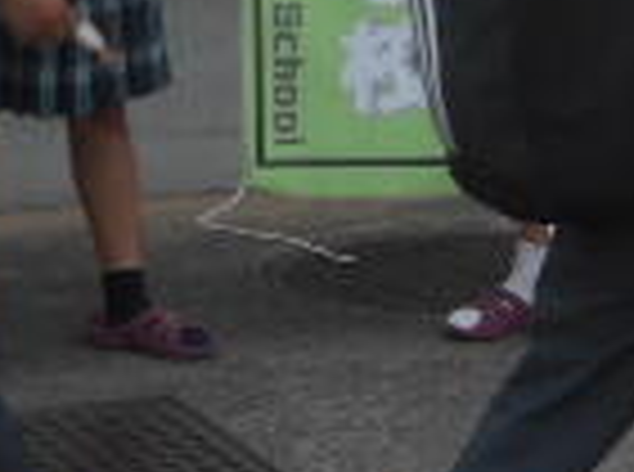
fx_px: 4823
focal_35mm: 264
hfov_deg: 7.5
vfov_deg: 5.5
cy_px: -360
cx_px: 598
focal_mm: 10
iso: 80
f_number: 4.9
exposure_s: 1/320
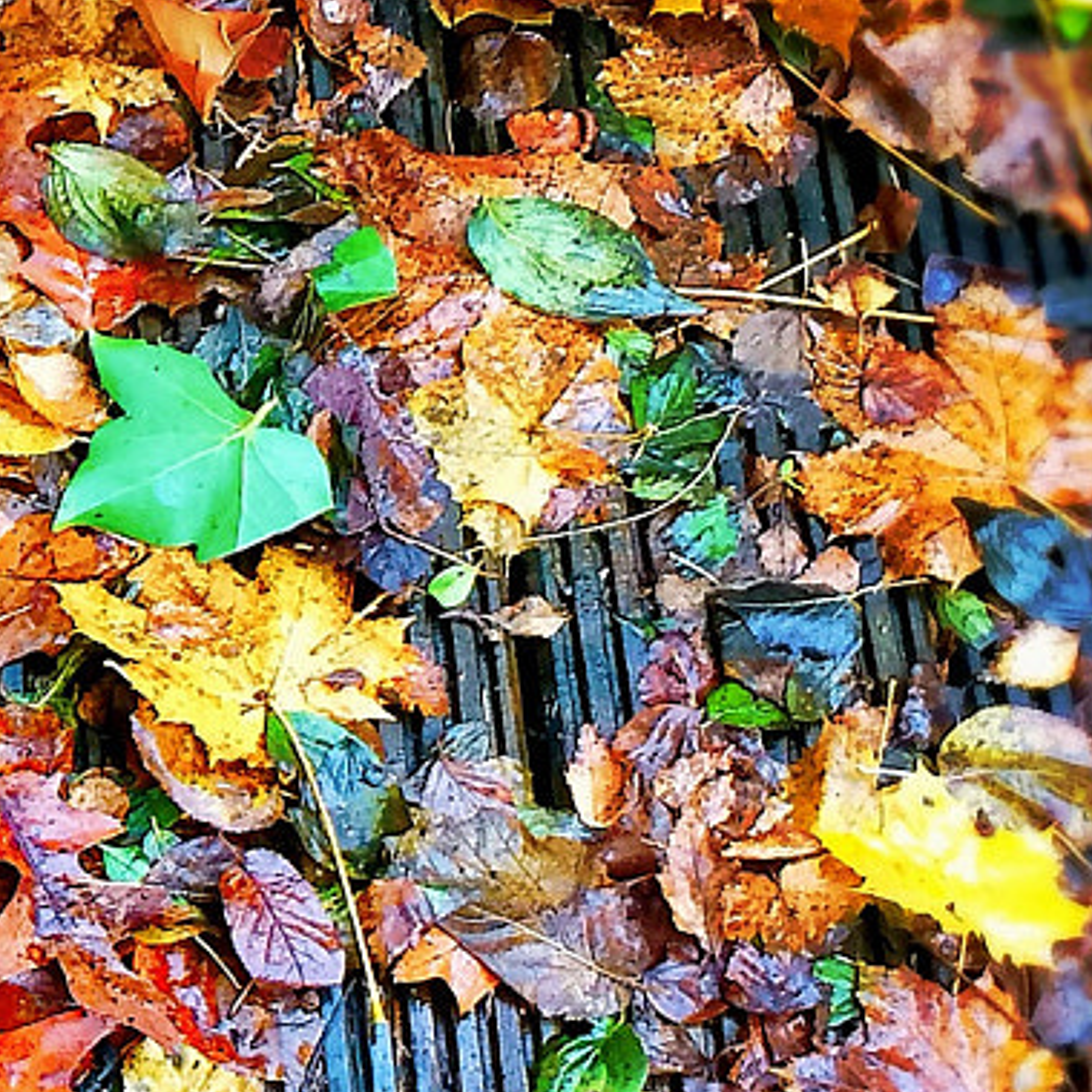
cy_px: 905
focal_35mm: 108
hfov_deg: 15.1
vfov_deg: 16.0
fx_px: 3855
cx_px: -471
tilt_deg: -63.1
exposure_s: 1/33
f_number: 2.2
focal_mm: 4.15
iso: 100
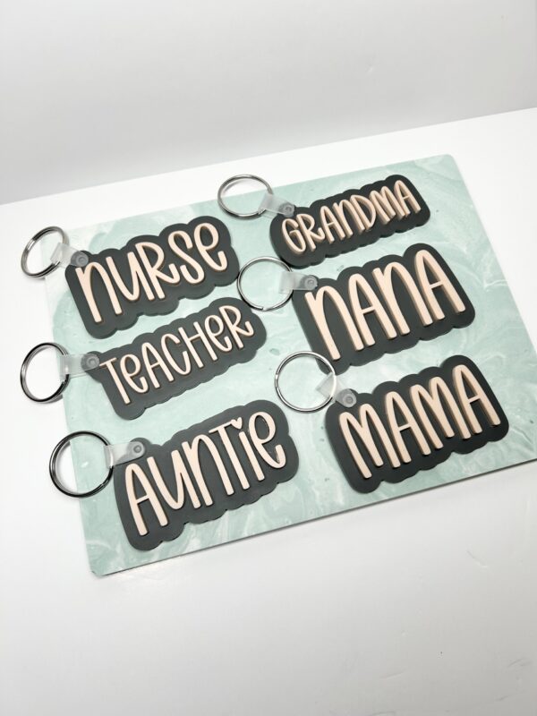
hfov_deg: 53.1
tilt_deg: -73.2
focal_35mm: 26
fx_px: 538
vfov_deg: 67.3
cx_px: 268
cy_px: 358
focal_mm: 5.7
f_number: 1.5
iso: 50
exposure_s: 1/120
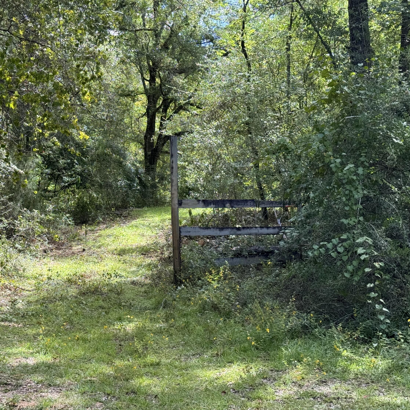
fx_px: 764
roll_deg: +1.3
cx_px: 146
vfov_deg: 30.0
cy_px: 204
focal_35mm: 57
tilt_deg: +1.2
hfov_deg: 29.9
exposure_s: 1/366
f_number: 1.78
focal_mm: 6.76
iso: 64
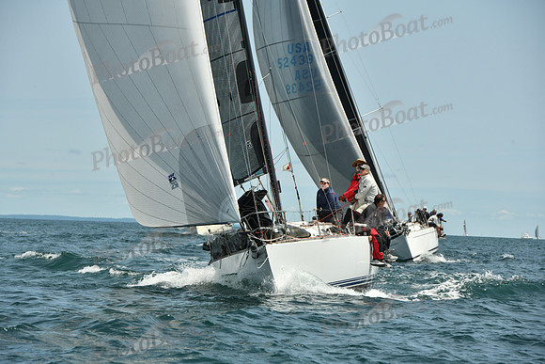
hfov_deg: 10.3
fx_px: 3028
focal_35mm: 200
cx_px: 272
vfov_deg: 6.9
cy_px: 182
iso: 320
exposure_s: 1/1000
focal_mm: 200
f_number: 10
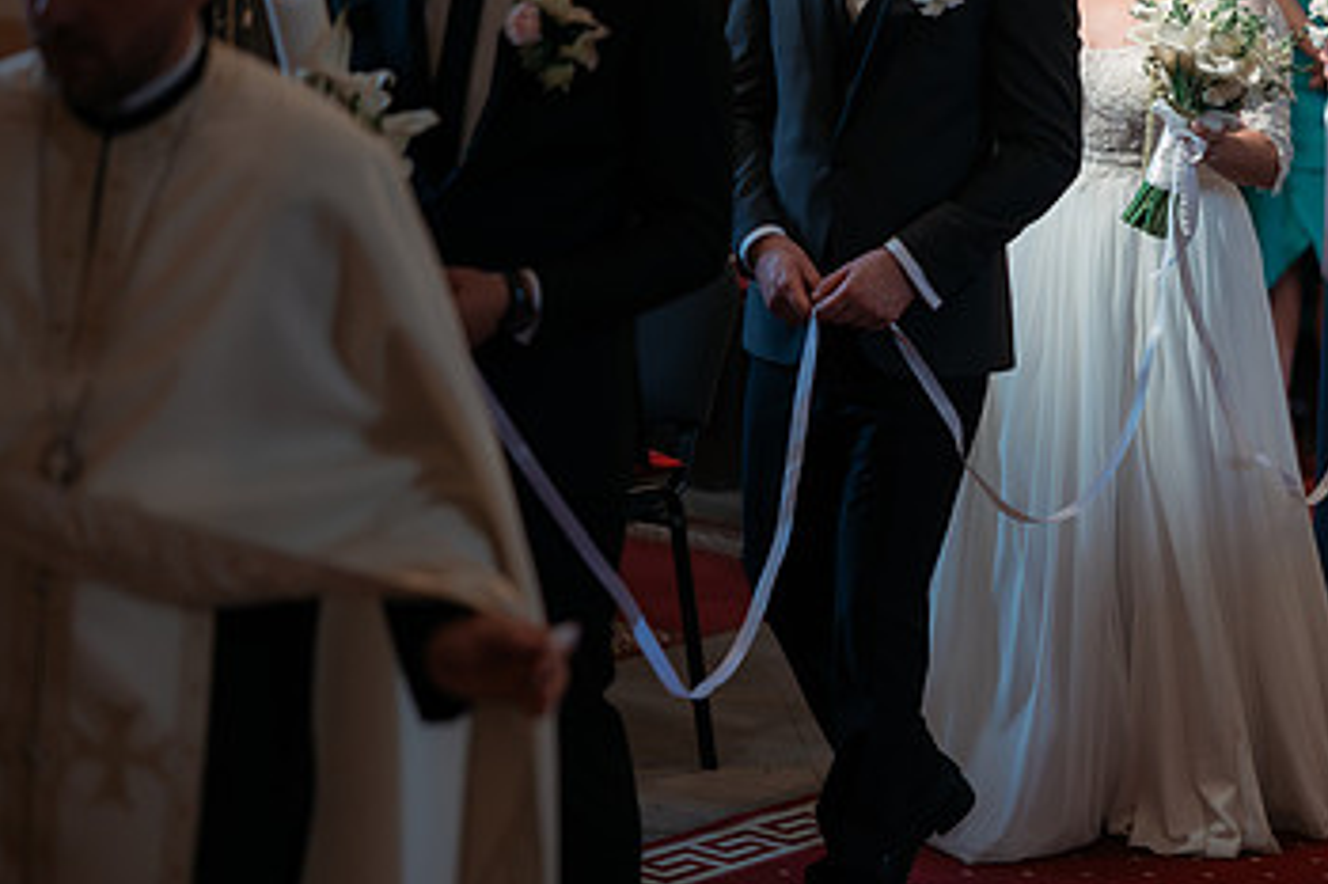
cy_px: 322
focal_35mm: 141
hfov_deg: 14.5
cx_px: 1005
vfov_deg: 9.7
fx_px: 5199
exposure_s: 1/250
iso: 1600
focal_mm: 85
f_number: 1.8
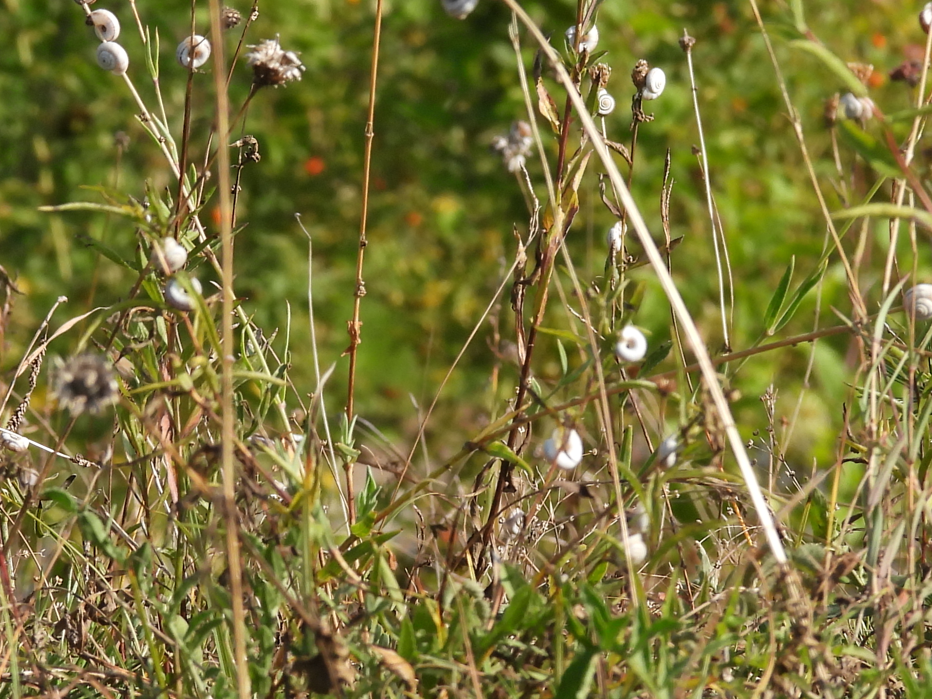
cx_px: 419
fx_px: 19304
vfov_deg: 2.1
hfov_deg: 2.8
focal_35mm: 717
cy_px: -22
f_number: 5
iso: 100
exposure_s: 1/500
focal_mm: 53.5
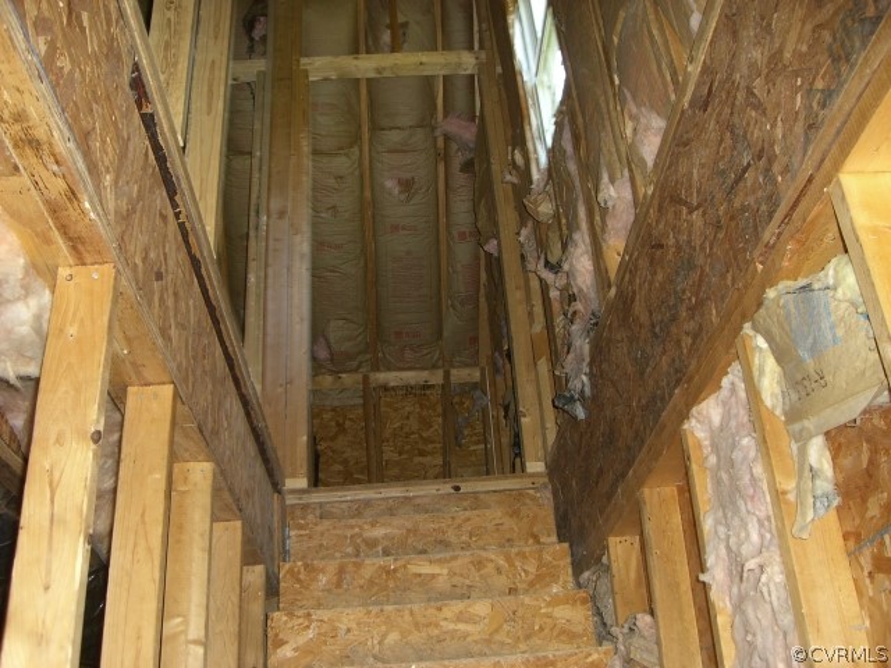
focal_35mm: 38
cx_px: 446
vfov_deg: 37.7
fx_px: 978
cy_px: 334
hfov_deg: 49.0
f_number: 2.7
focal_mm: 6.2
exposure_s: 1/60
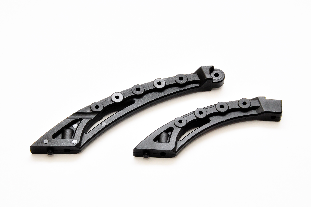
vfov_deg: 9.3
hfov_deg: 14.0
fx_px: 1268
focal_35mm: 147
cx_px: 156
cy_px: 104
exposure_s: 1/60
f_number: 22
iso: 400
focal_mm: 98
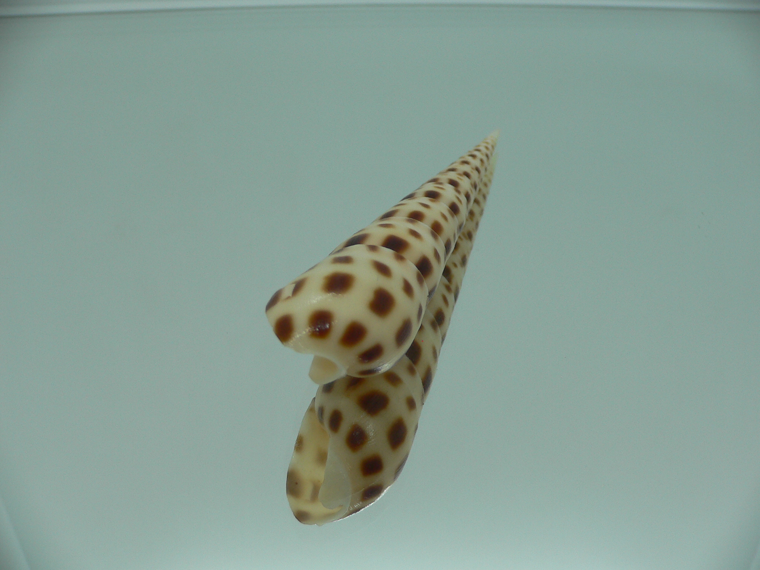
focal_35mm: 35
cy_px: 285
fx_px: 768
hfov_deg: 52.6
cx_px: 380
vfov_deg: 40.7
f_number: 2.8
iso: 80
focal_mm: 4.6
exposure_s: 1/60
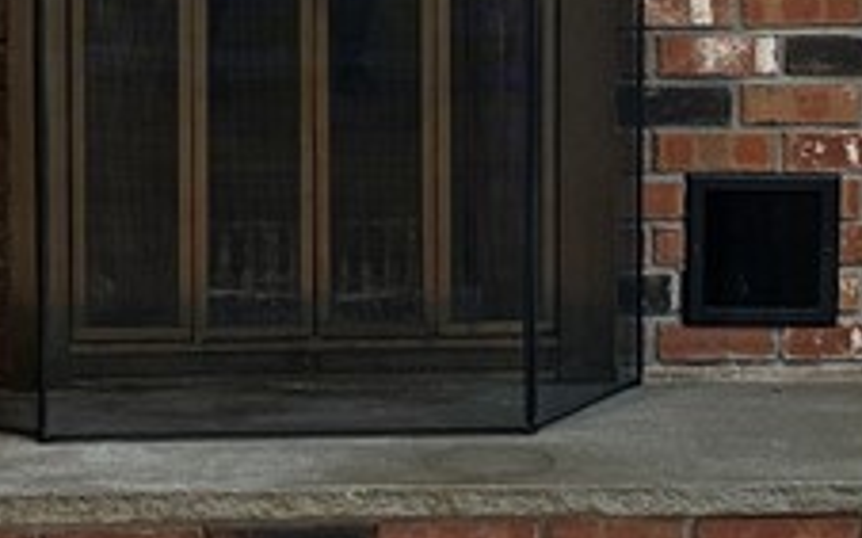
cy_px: -61
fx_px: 2935
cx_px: 355
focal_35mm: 125
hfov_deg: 16.7
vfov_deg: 10.3
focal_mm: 5.7
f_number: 1.5
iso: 160
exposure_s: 1/60
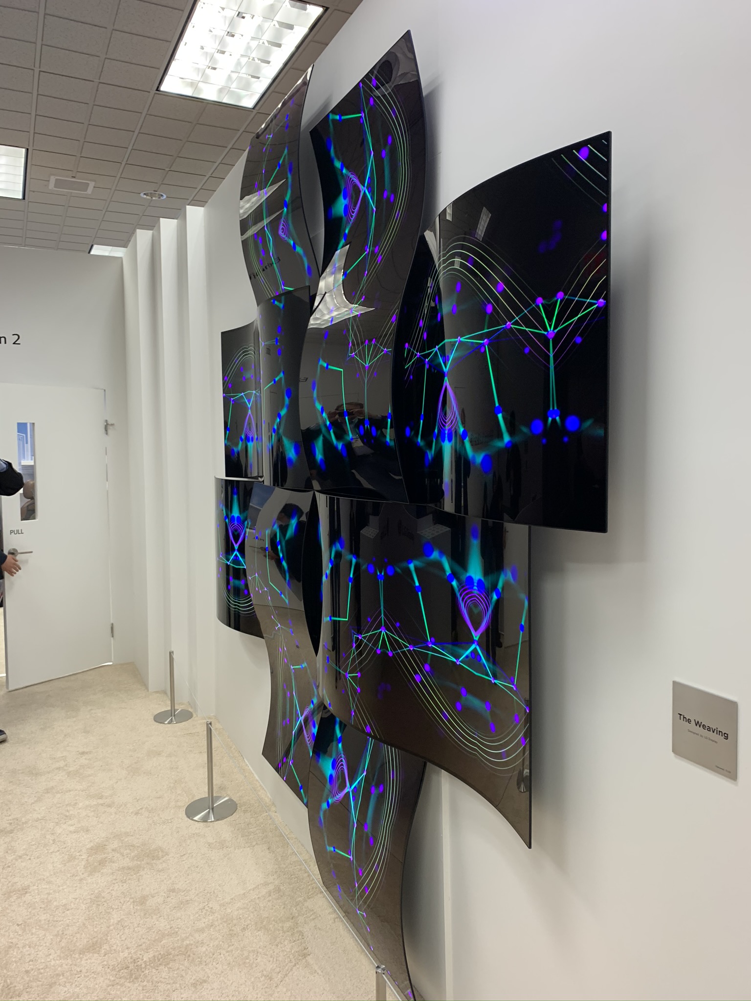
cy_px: 500
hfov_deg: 53.1
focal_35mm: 26
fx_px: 752
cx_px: 376
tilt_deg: -2.8
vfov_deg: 67.3
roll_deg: +0.9
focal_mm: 4.25
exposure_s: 1/60
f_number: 1.8
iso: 100
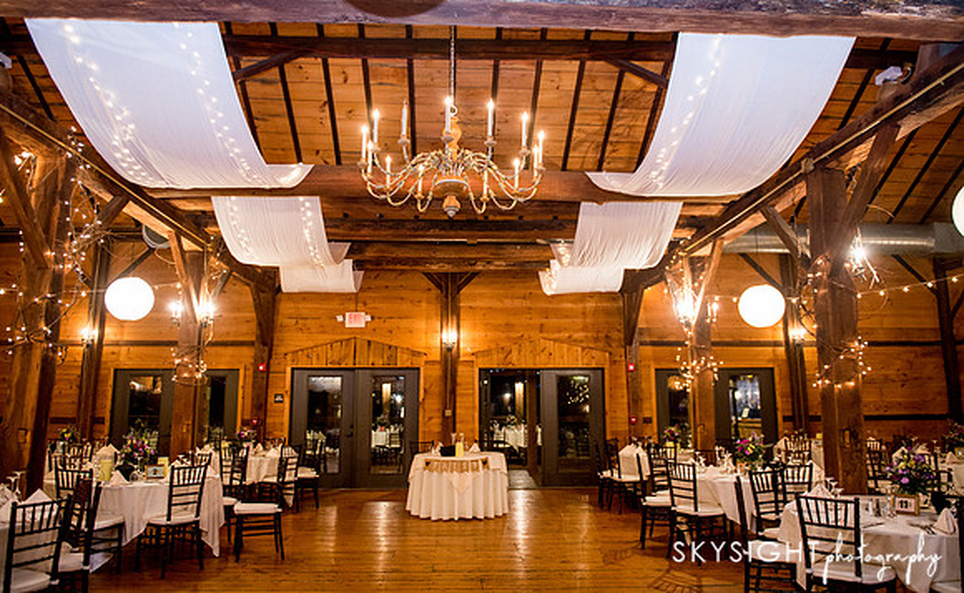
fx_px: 654
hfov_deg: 72.8
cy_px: 292
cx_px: 486
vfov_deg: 48.8
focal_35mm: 25
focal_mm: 24
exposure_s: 1/50
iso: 2000
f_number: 2.8
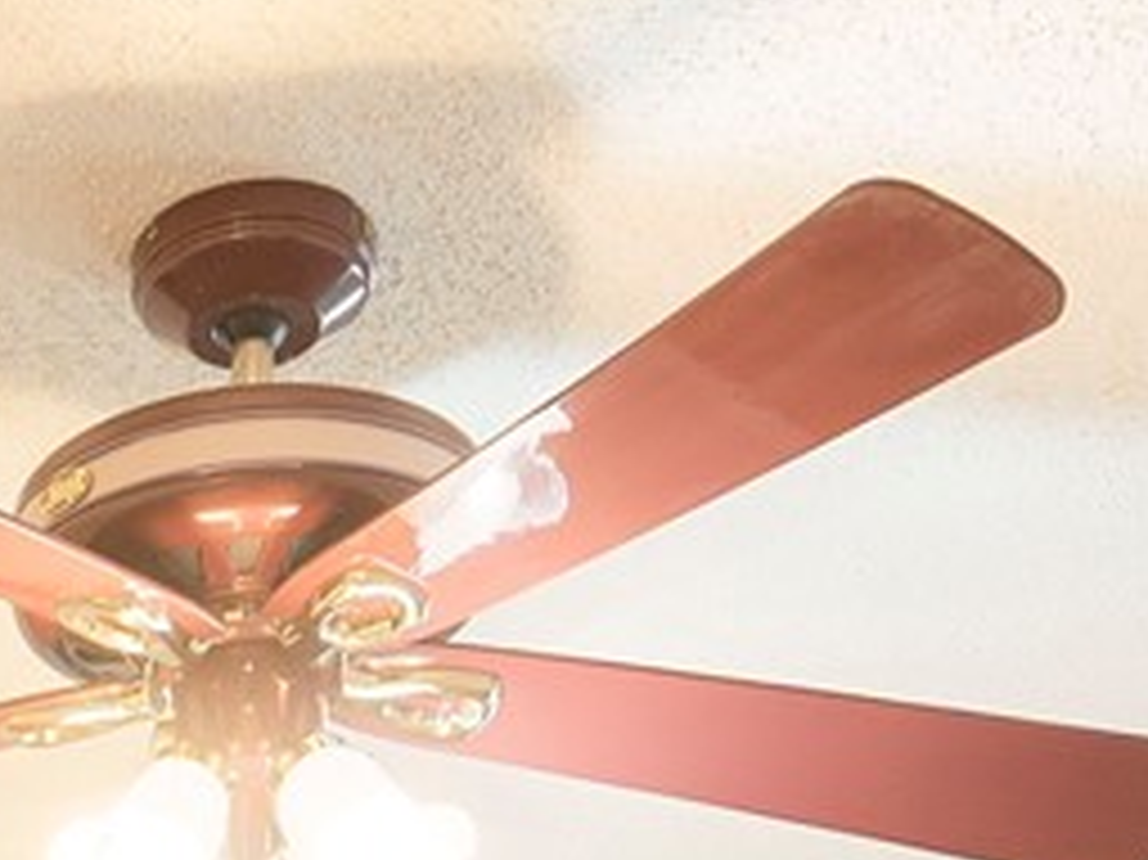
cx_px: -432
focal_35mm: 131
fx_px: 4342
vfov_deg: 8.9
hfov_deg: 14.3
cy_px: 2724
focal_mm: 16
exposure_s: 1/2
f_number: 7.1
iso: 100
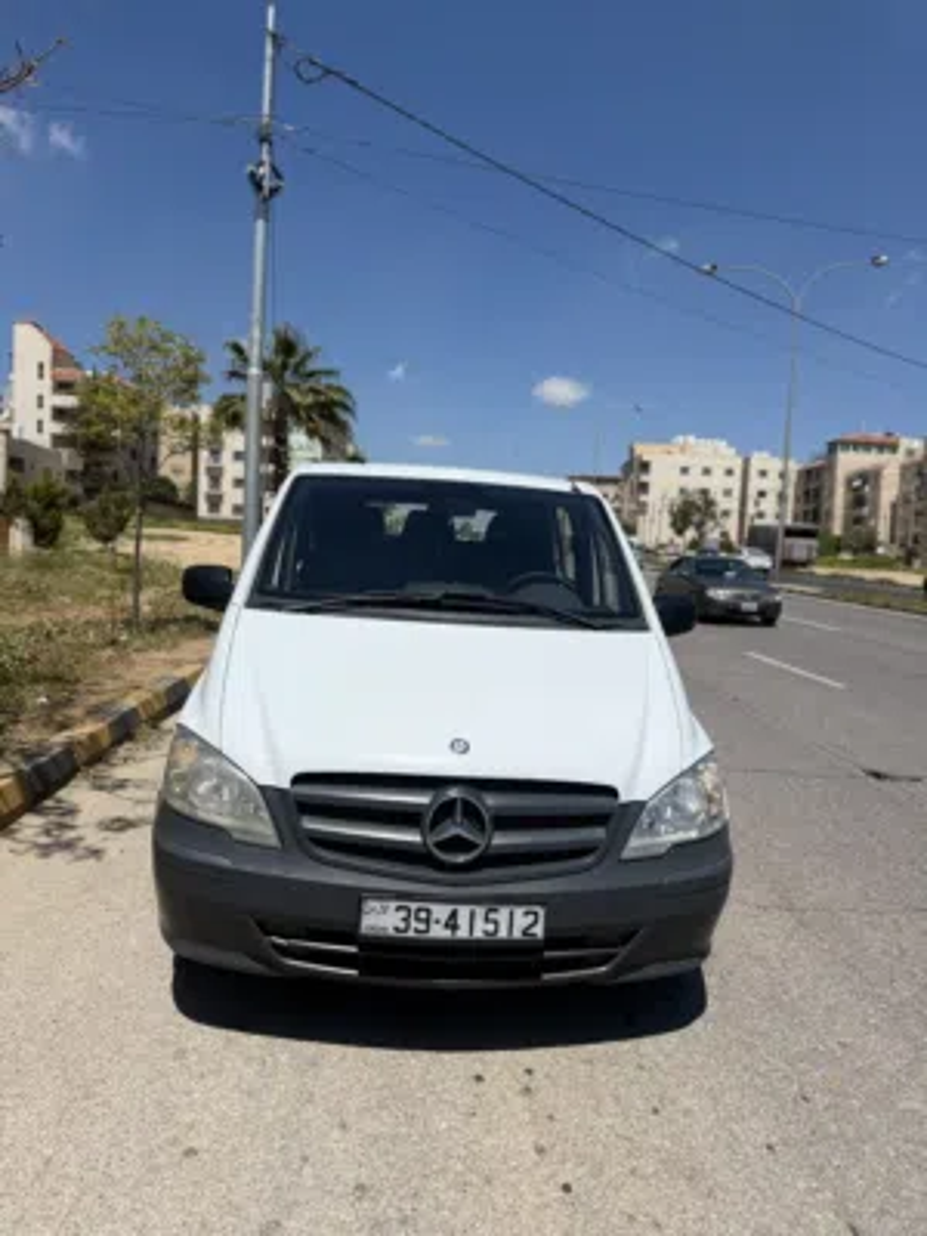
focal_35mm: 24
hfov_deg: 56.8
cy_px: 618
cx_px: 464
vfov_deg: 71.6
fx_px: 857
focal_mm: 6.76
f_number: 1.78
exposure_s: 1/14286
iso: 80
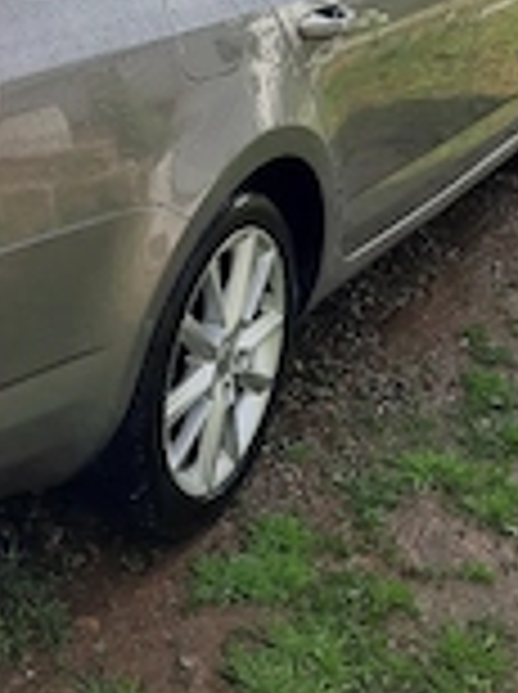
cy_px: 50
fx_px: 1301
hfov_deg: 21.4
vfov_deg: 28.5
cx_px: -45
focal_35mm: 65
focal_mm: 4.6
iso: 32
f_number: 2
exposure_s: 1/714
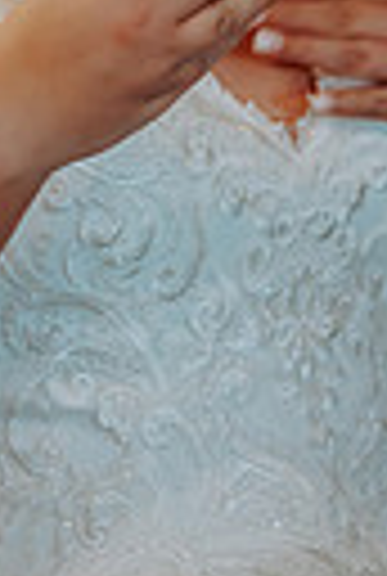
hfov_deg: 6.6
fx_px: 3368
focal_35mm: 210
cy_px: -81
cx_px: 236
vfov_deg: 9.7
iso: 2000
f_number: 2.8
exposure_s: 1/200
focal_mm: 60
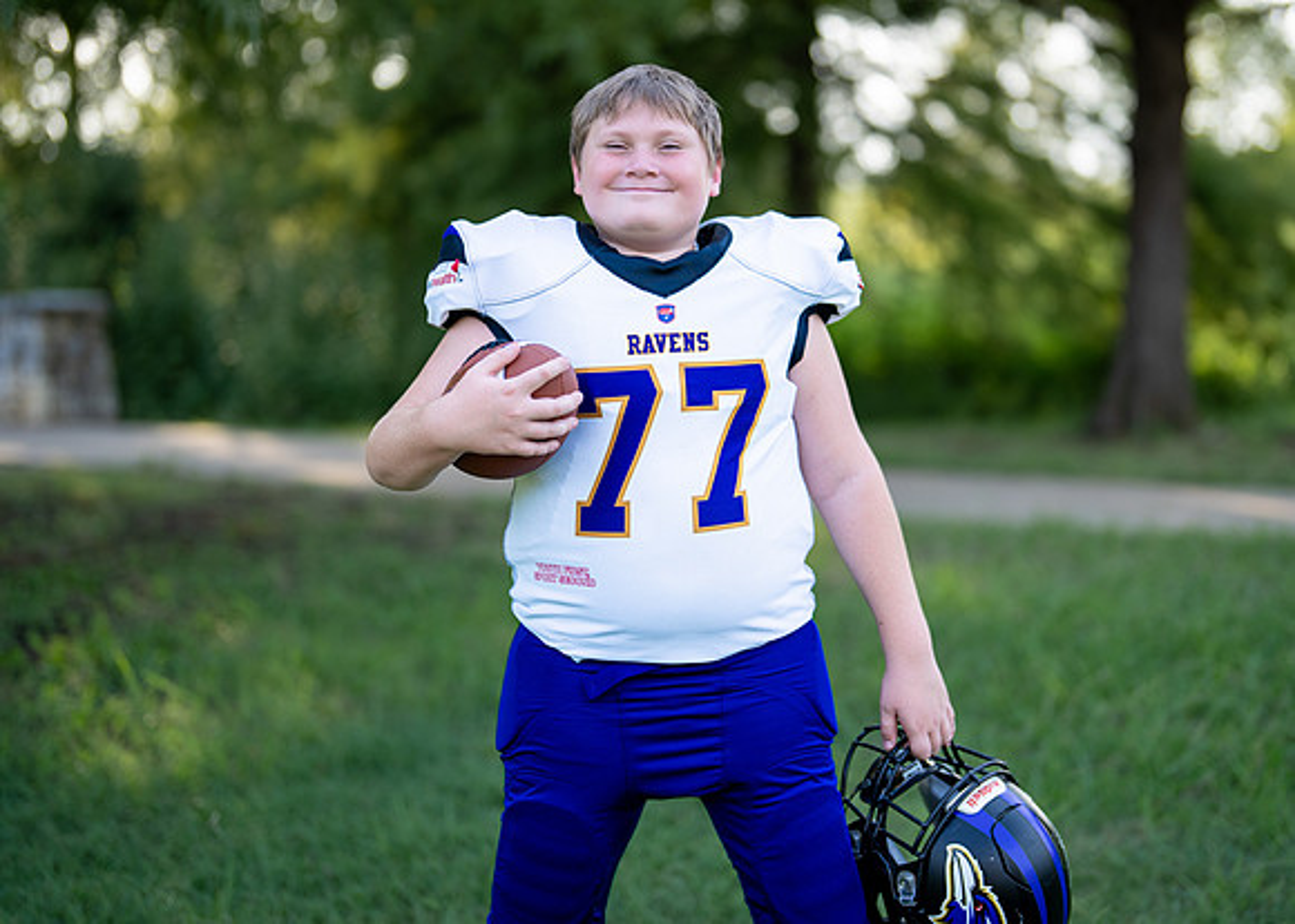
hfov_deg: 30.6
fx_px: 2367
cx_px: 717
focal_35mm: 64
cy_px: 364
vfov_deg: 22.1
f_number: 1.2
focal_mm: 50
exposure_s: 1/1250
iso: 100
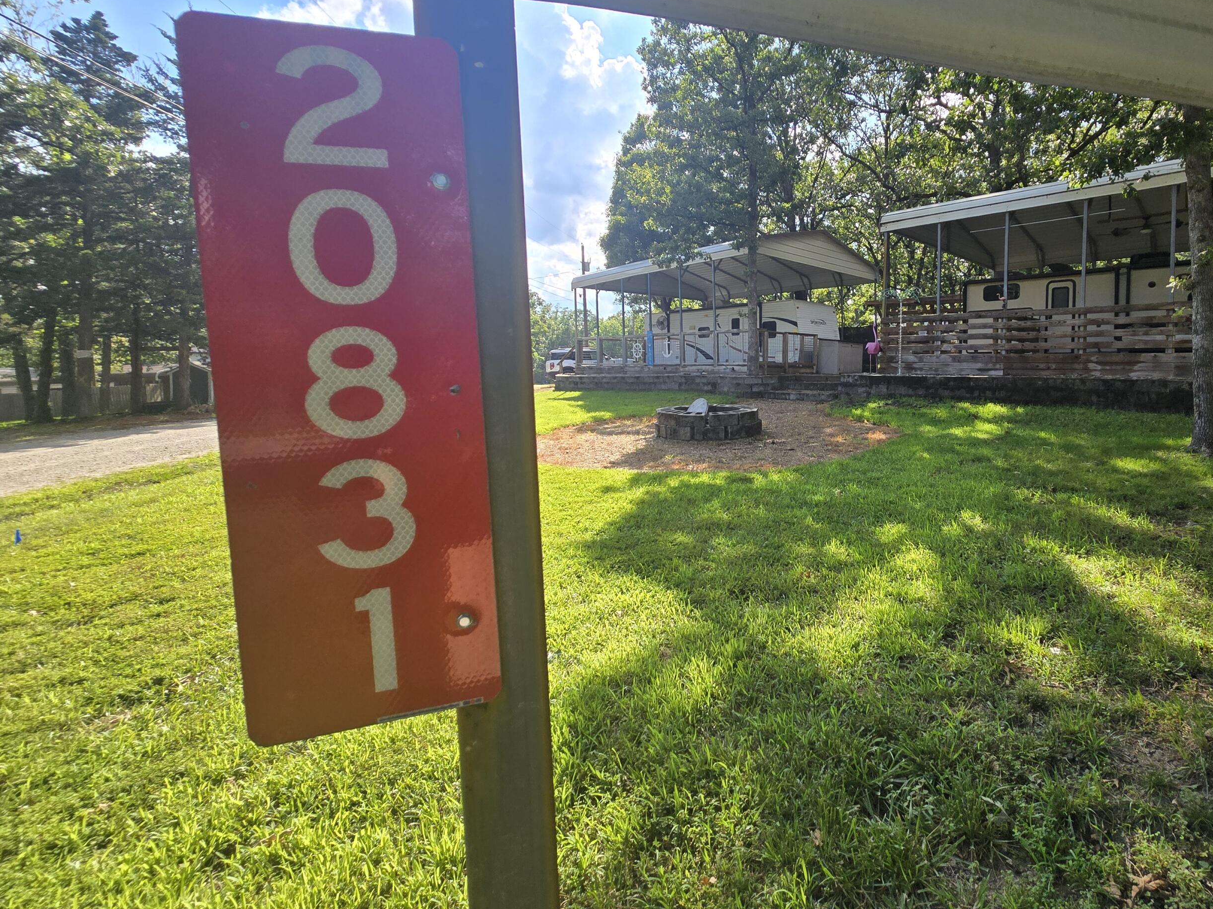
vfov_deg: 77.8
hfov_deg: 93.2
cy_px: 401
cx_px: 730
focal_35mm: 16
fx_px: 561
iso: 50
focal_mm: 2.2
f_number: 2.2
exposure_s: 1/1067
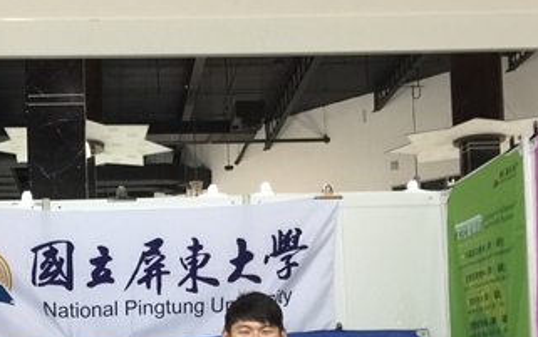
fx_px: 983
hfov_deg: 30.3
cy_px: 338
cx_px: 166
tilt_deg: +3.8
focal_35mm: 67
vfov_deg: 18.9
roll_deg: +0.6
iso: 125
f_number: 2.2
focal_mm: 4.15
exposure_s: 1/17
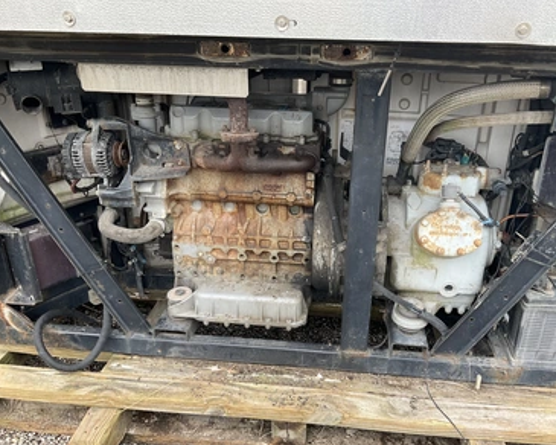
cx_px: 302
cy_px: 227
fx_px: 510
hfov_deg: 57.1
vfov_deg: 47.1
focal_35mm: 31
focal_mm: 3
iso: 20
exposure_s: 1/188
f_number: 1.8
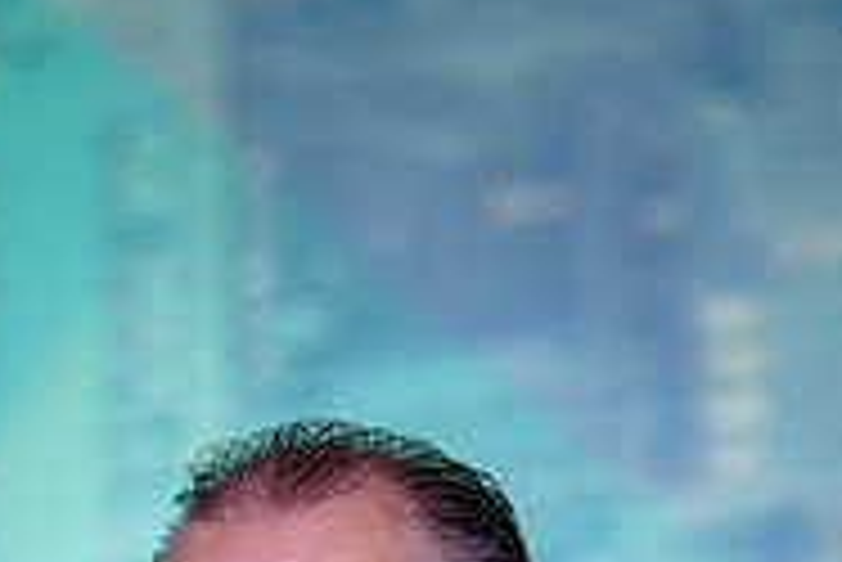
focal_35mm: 372
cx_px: -54
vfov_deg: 3.7
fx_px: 8707
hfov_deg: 5.5
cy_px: 825
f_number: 3.2
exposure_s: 1/160
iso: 1600
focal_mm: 120
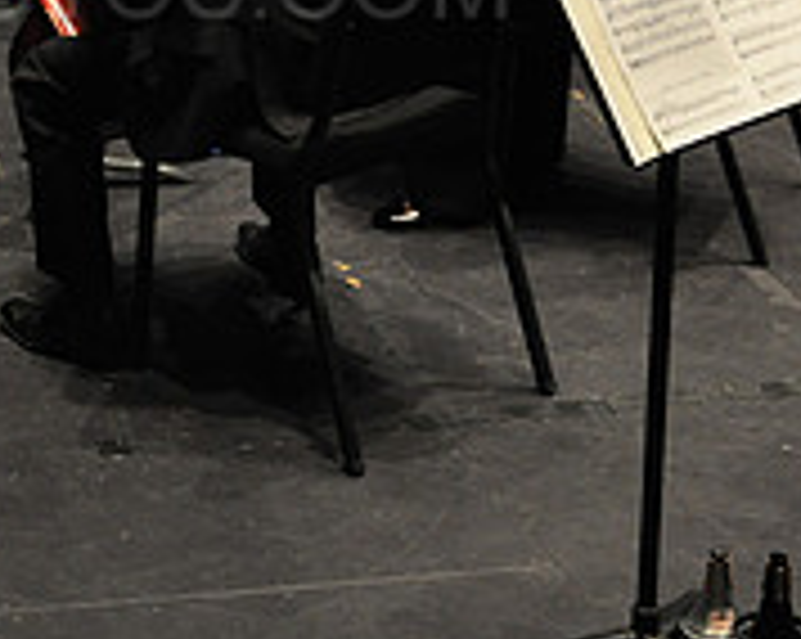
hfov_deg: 16.9
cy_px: -97
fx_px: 2605
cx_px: -90
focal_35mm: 110
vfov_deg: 13.6
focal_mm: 24
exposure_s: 1/250
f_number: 2.8
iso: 1600
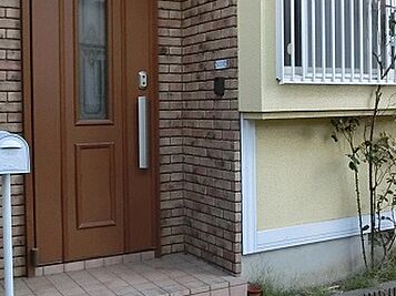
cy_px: 120
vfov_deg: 27.9
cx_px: 214
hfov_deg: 36.8
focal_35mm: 52
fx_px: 594
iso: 800
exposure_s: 1/800
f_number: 3.7
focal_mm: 5.2
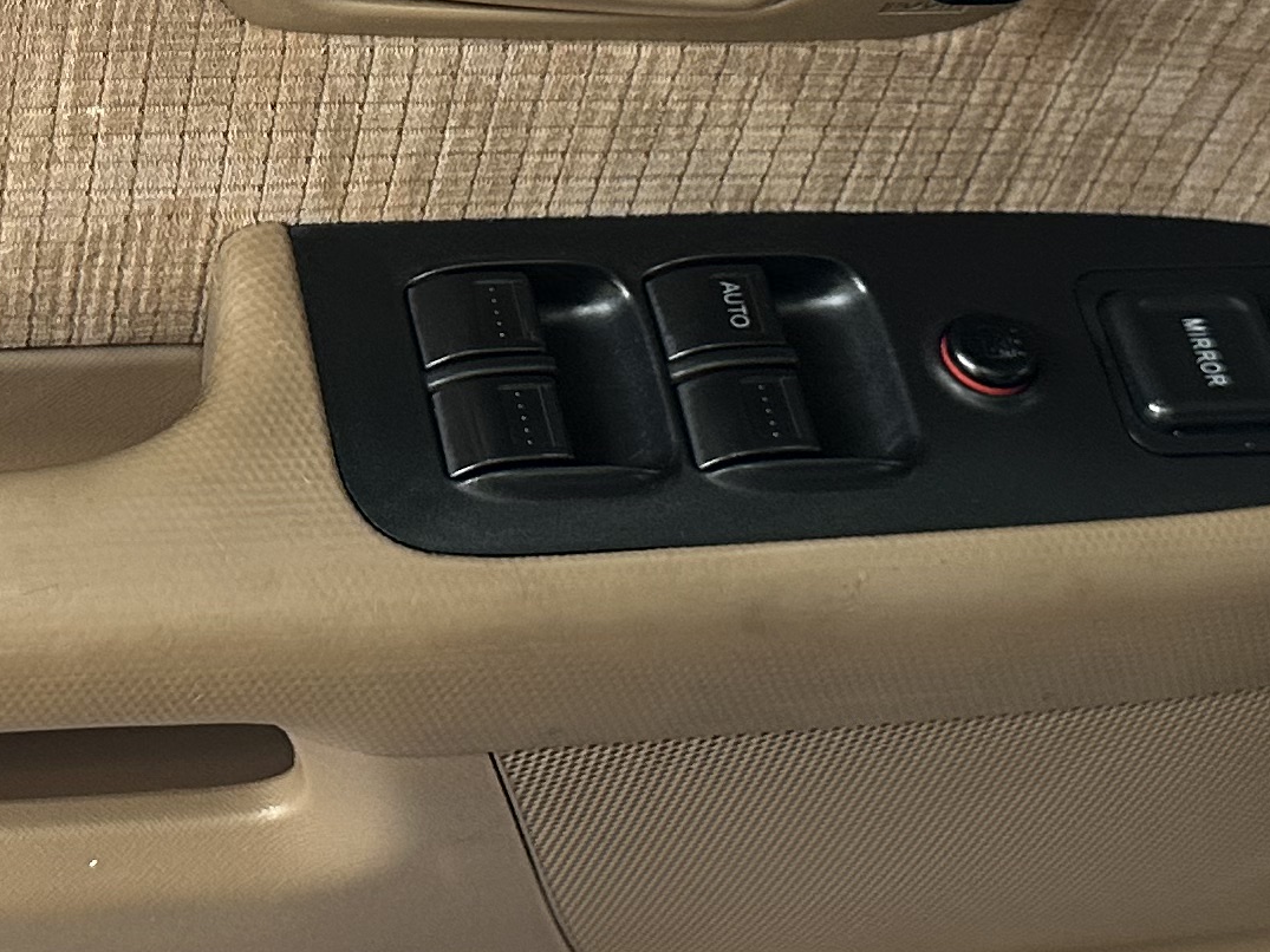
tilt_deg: -45.5
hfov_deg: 21.3
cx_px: 123
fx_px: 3302
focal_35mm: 90
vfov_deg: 16.2
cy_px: 83
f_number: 1.78
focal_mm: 6.86
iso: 250
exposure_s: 1/79
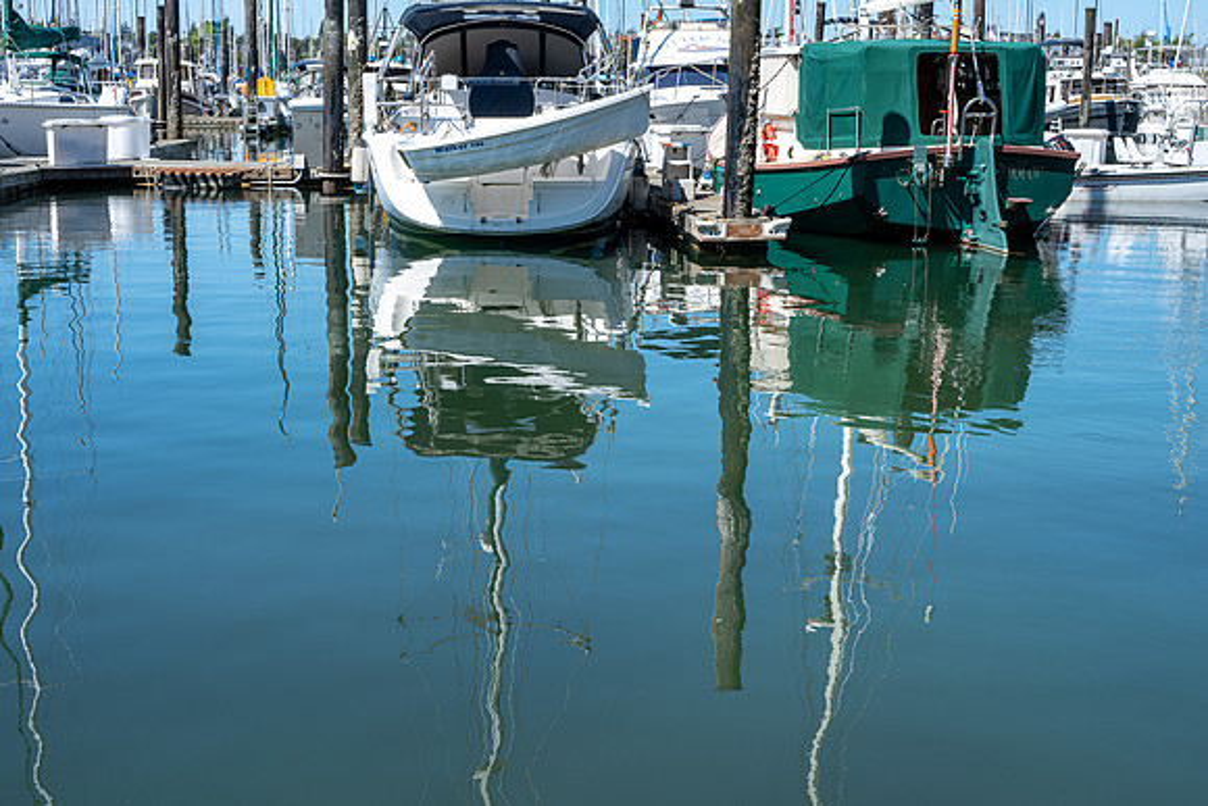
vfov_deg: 27.0
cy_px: 403
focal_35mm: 50
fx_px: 1678
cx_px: 604
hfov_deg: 39.6
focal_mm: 50
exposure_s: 1/125
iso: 200
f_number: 16
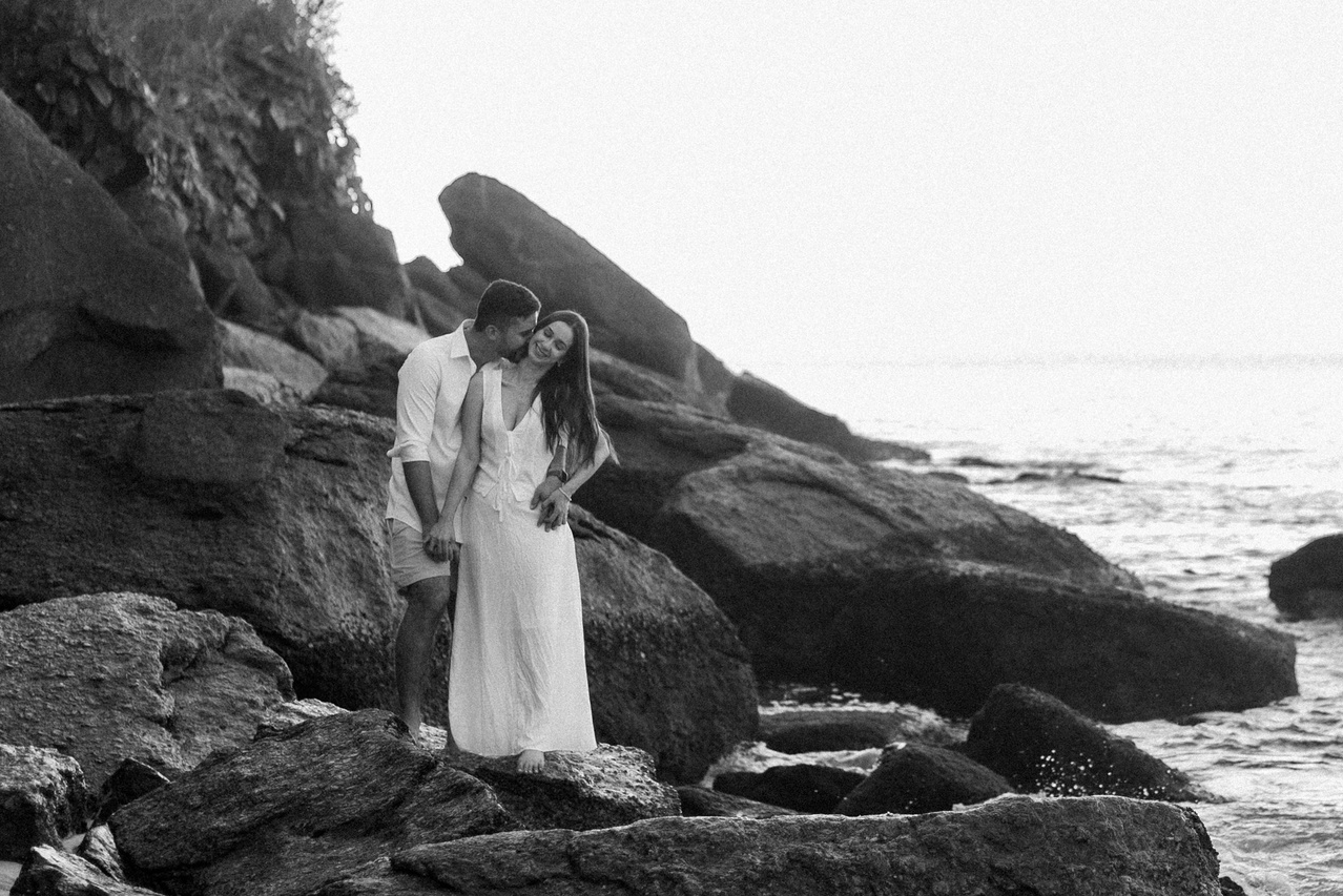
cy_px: 275
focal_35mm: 108
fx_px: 4030
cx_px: 1003
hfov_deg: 18.8
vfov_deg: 12.7
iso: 100
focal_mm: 50
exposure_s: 1/400
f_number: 2
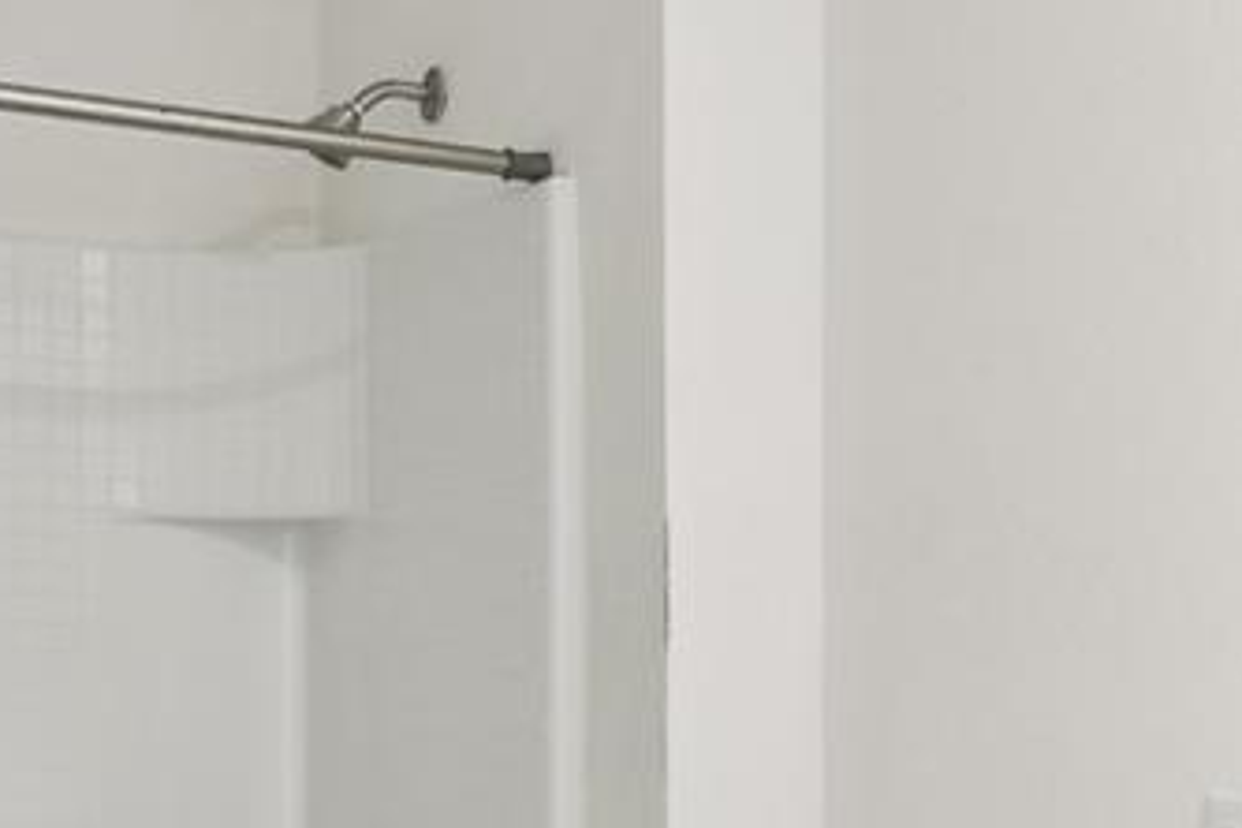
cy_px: 612
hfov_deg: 26.5
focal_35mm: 72
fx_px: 2484
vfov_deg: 18.8
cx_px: 1264
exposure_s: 1/6
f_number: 7.1
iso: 100
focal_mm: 10
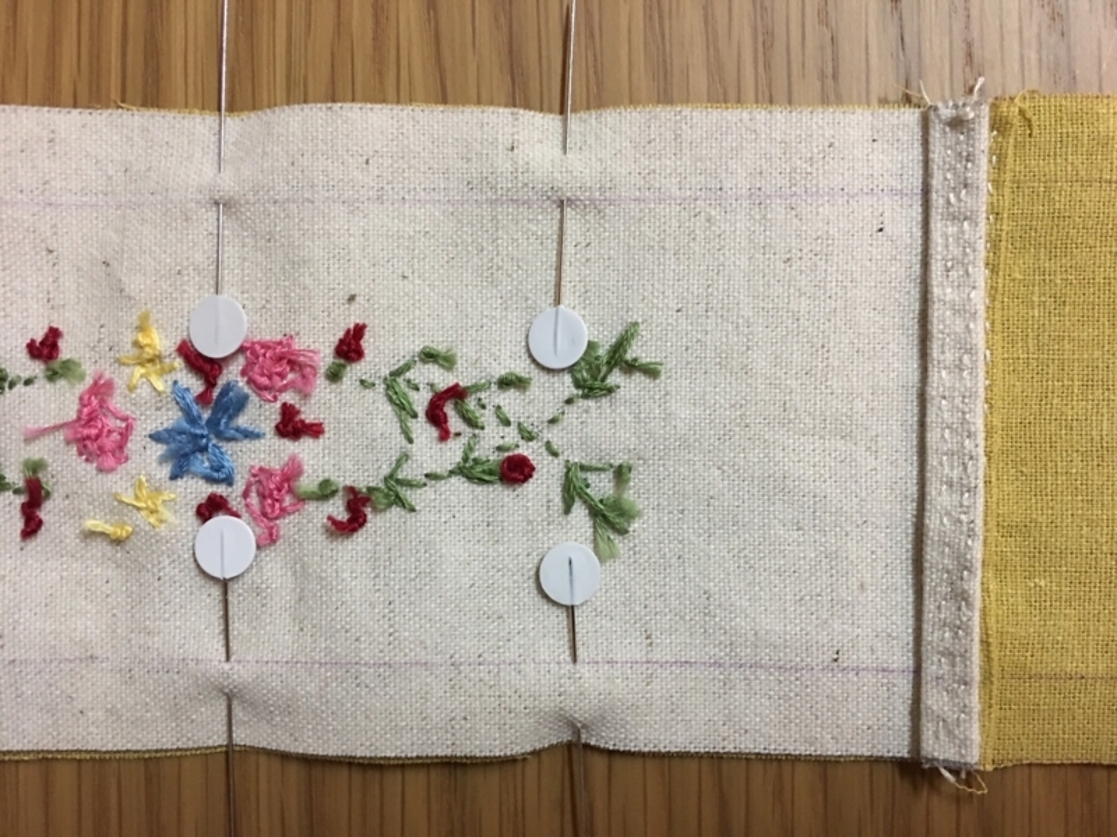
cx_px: 558
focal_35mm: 29
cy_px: 418
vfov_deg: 48.2
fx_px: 936
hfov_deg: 61.7
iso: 100
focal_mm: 4.15
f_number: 2.2
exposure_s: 1/8
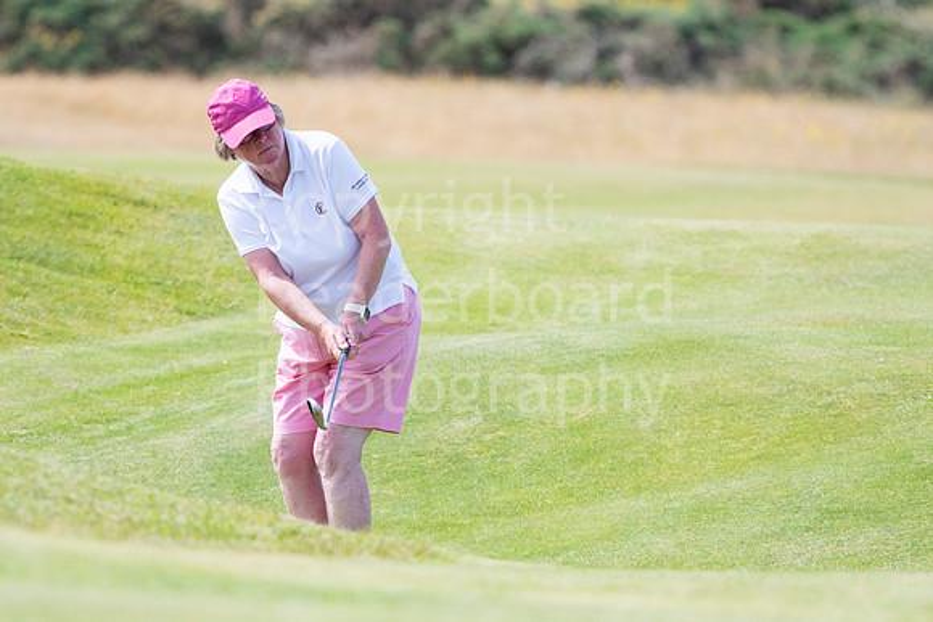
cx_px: 466
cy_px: 311
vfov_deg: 2.5
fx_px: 14386
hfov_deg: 3.7
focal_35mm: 555
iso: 500
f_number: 5.6
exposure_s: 1/1600
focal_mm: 370
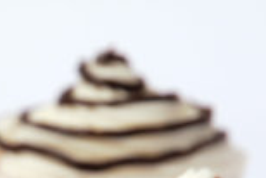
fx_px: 3077
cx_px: -86
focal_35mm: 416
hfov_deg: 4.9
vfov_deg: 3.3
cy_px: 311
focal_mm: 70
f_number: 9
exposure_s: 1/200
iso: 100
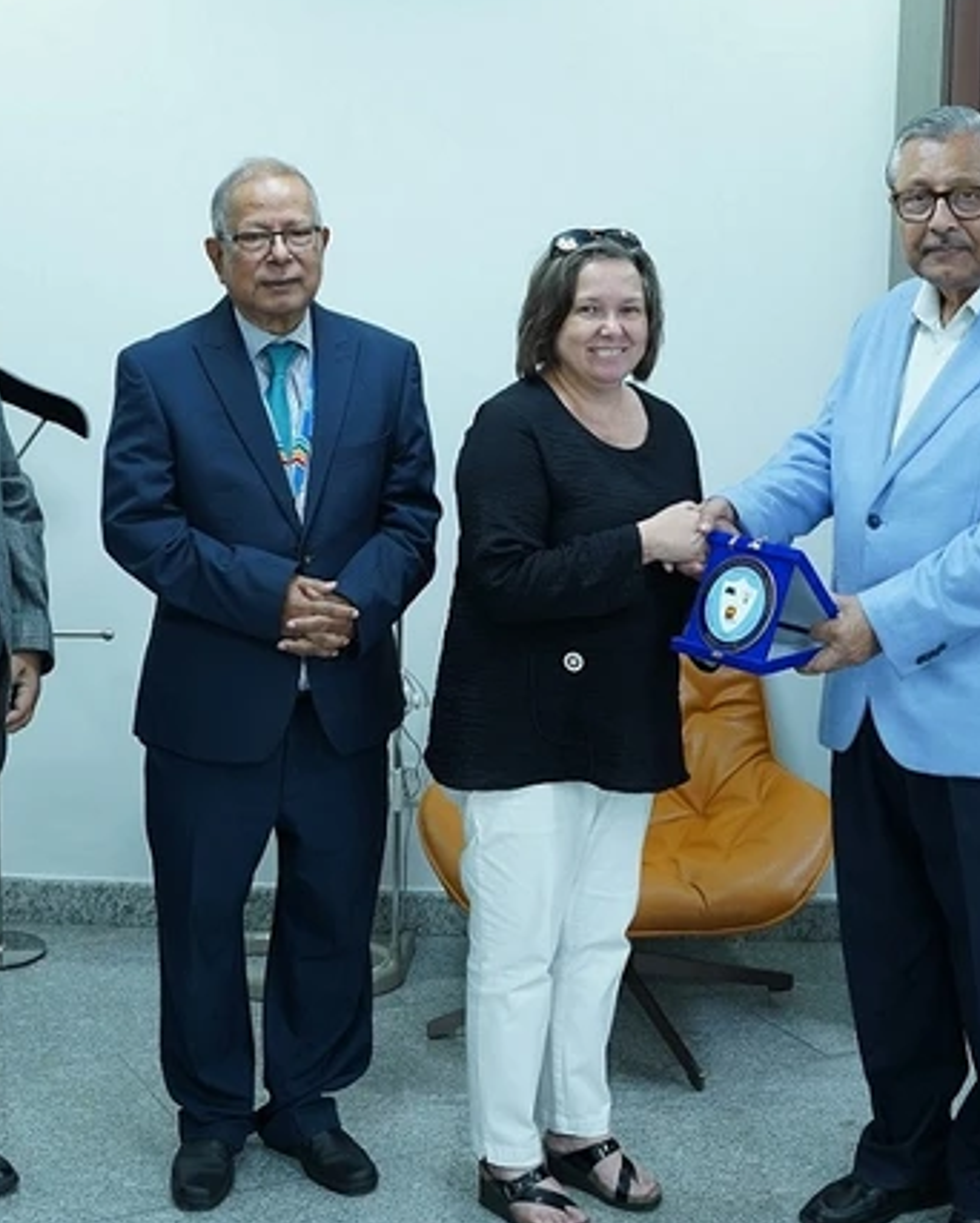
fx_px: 1956
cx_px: 622
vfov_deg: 34.5
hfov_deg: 28.0
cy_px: 450
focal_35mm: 54
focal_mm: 24
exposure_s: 1/50
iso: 320
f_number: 2.8
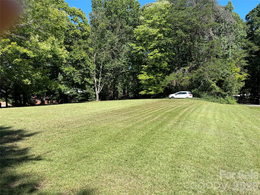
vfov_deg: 53.1
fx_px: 195
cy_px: 98
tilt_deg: -0.7
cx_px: 130
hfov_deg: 67.3
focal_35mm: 26
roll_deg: -0.2
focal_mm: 5.1
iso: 50
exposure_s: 1/1695
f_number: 1.6
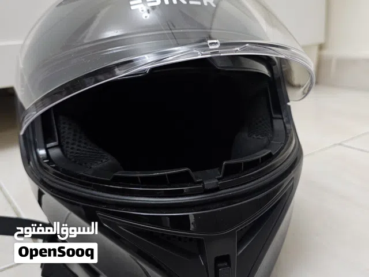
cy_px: 138
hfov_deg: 73.9
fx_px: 245
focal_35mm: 23
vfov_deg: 58.9
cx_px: 184
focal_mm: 6.3
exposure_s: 1/50.3
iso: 640
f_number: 1.7
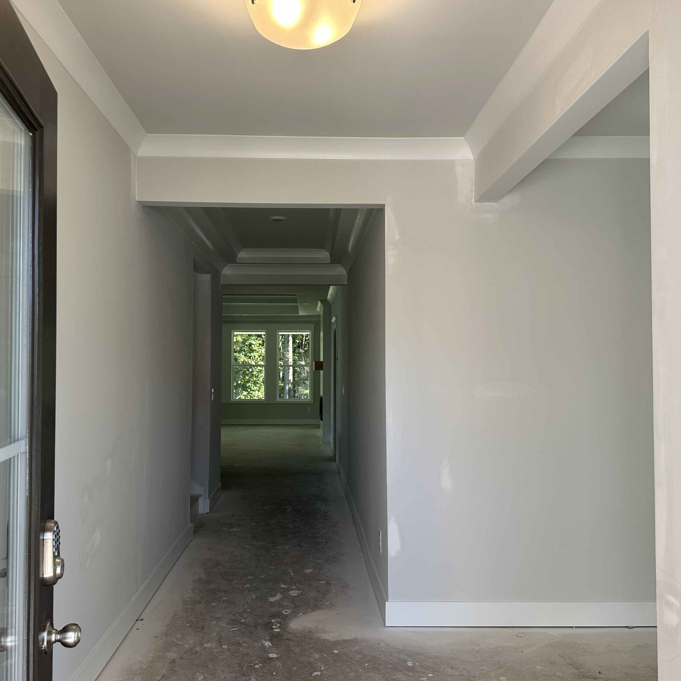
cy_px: 346
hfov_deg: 55.5
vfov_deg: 55.6
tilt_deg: +2.3
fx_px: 645
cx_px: 309
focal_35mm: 29
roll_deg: +0.1
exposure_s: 1/146
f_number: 1.78
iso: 64
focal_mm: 6.86
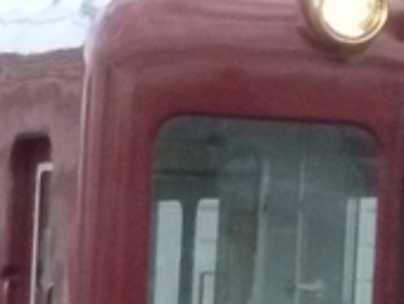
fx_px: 5774
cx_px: 240
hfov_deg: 4.0
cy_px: 520
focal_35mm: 494
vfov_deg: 3.0
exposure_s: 1/400
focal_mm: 12.5
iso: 500
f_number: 5
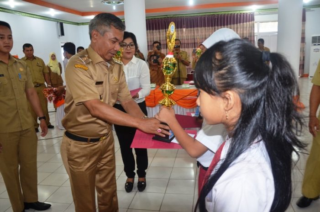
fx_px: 239
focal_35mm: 27
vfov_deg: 47.7
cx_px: 160
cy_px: 106
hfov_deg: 67.5
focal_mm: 18
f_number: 3.5
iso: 800
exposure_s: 1/60
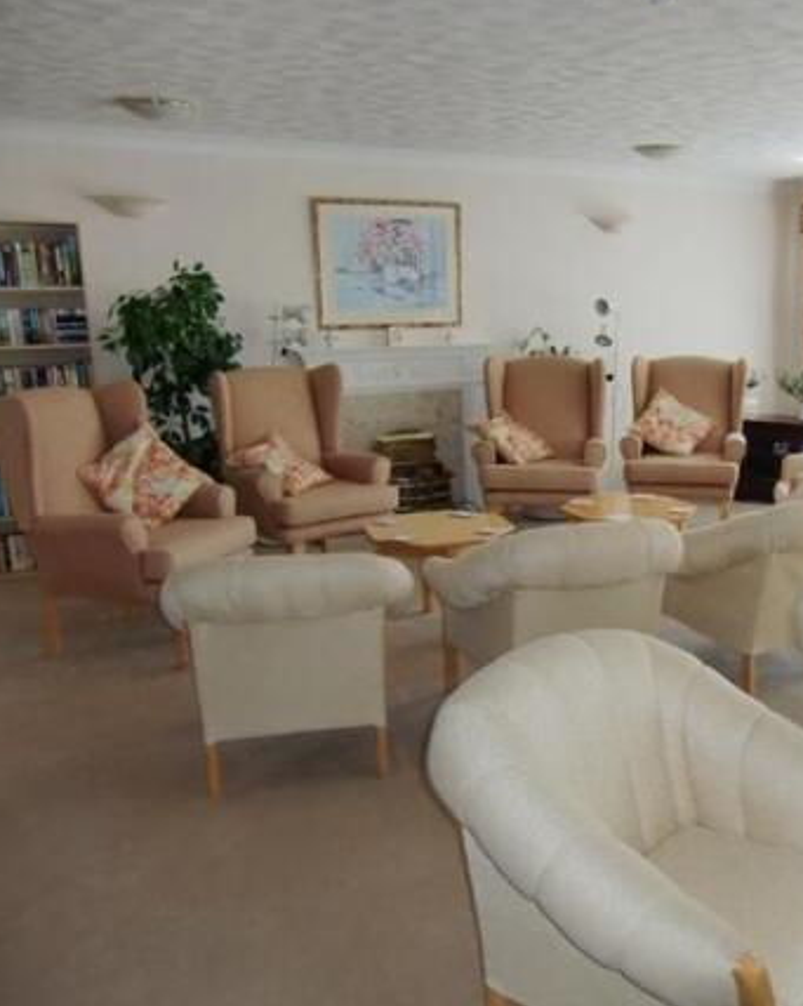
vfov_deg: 55.7
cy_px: 503
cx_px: 649
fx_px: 952
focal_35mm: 32
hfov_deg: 43.5
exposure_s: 1/80
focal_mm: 4.3
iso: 64
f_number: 3.2
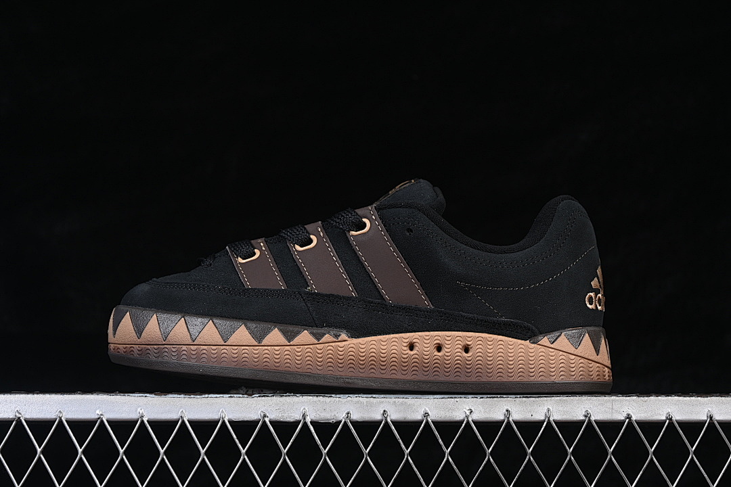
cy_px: 244
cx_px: 366
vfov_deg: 18.2
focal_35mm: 75
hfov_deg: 27.0
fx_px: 1523
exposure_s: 1/60
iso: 160
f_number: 6.3
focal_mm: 50
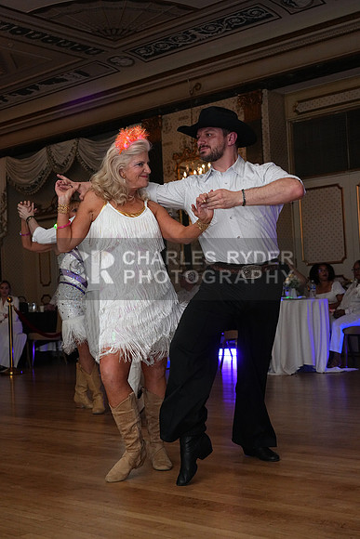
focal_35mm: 47
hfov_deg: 28.7
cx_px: 180
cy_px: 270
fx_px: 705
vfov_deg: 41.9
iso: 5000
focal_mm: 47
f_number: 5
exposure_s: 1/200
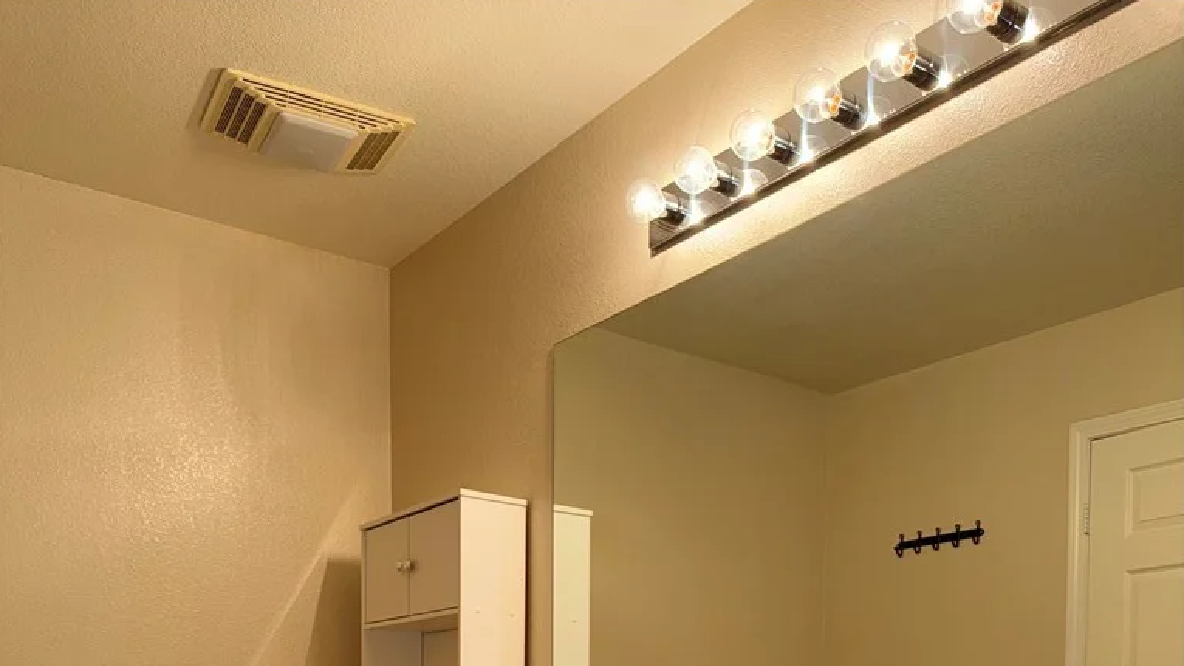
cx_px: 593
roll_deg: +0.0
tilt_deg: -2.9
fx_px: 1099
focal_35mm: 35
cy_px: 787
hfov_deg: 56.6
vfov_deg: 29.3
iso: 50
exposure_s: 1/36
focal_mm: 6.76
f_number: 1.78
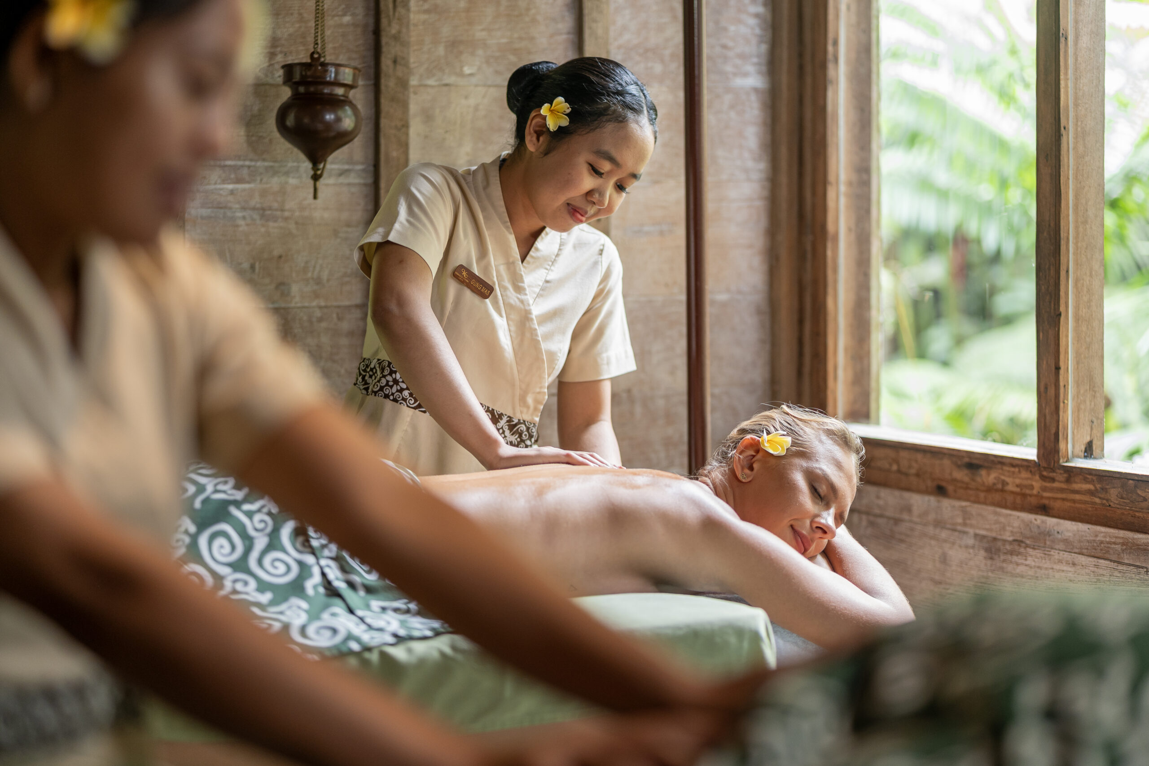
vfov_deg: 16.1
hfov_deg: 23.9
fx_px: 2713
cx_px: 574
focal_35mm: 85
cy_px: 383
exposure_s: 1/125
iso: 400
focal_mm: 85
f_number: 2
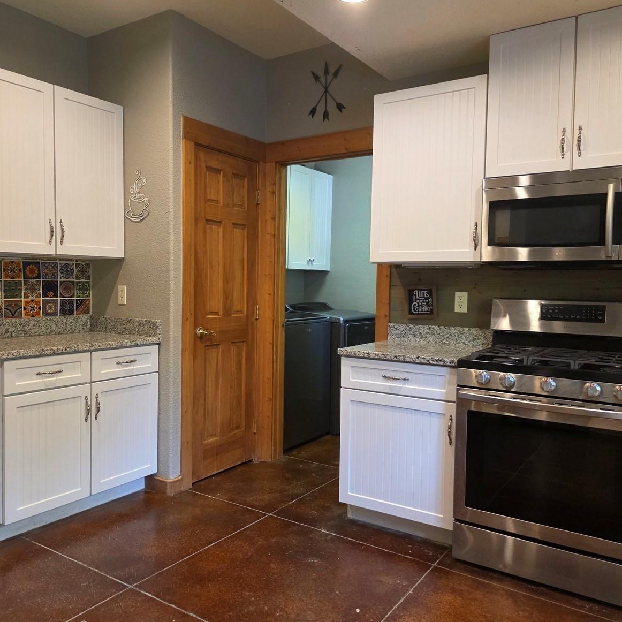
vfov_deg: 57.3
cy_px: 308
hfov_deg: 57.3
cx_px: 291
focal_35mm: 28
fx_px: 569
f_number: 1.7
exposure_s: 1/120
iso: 640
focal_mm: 6.3
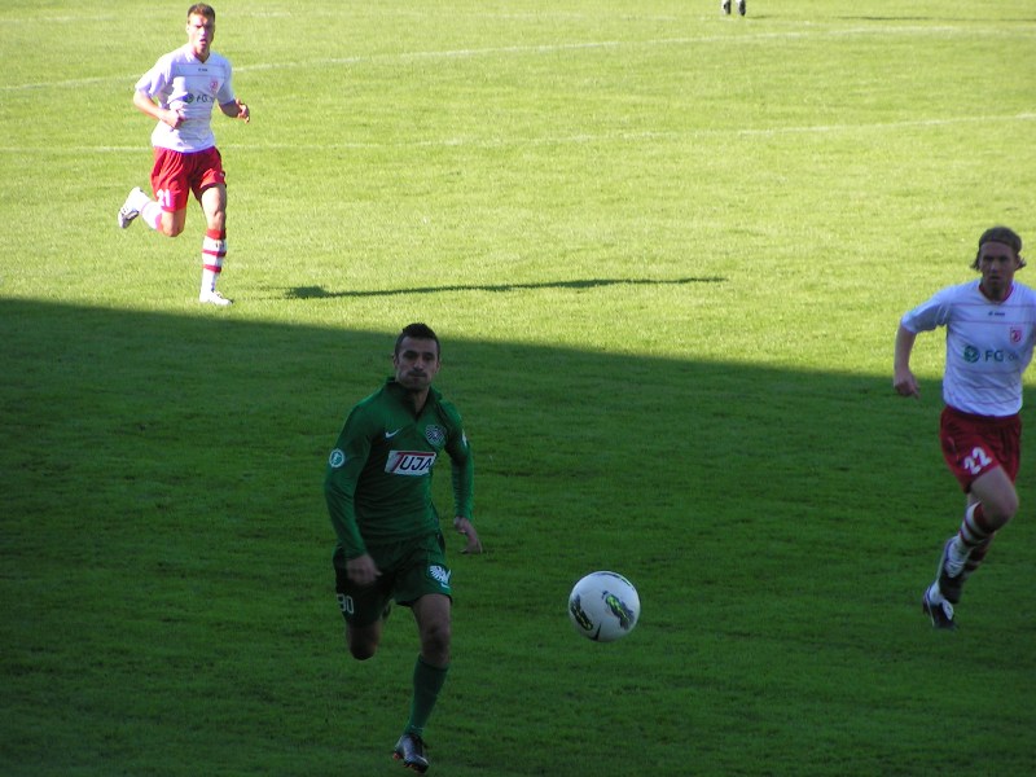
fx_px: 8111
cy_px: 388
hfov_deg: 7.3
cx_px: 518
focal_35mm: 271
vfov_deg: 5.5
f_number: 3.5
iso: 50
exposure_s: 1/320
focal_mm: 41.4
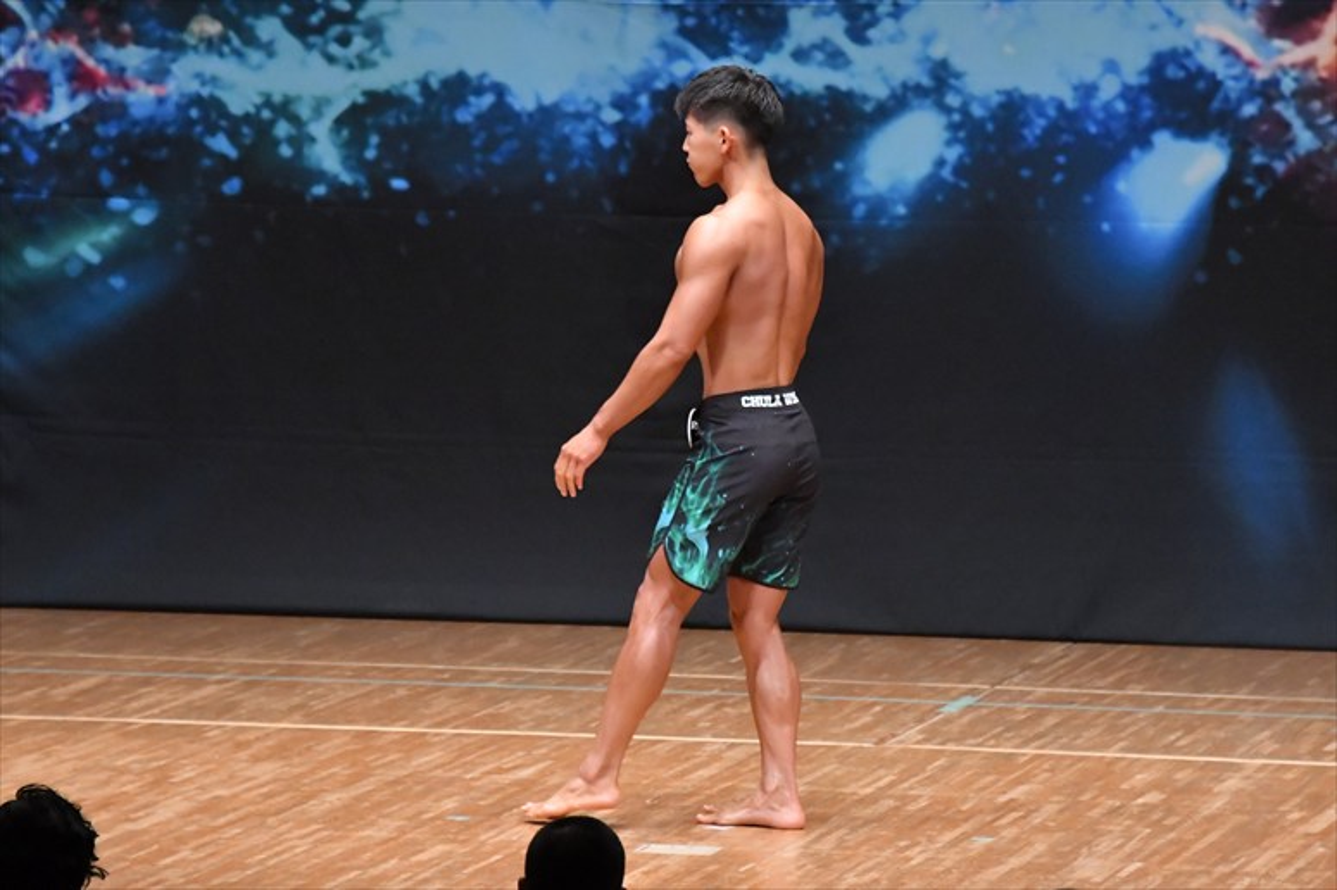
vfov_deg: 4.8
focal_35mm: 285
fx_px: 10580
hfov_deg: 7.2
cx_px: 668
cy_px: 445
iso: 8000
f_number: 5.6
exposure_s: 1/400
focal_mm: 190
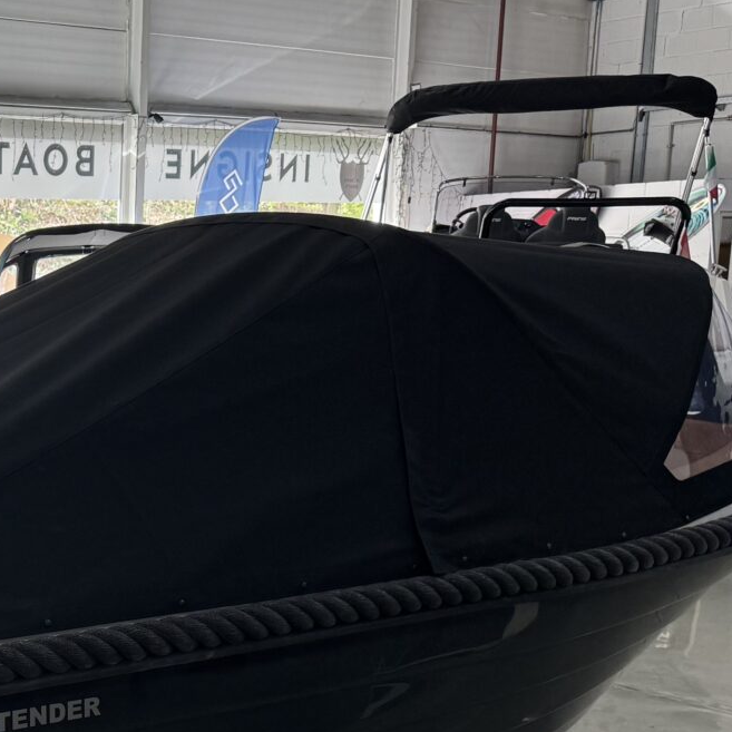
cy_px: 602
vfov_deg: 27.1
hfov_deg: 25.1
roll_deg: +0.8
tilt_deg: -11.7
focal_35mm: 62
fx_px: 1483
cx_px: -139
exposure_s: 1/100
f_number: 1.78
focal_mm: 6.76
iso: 125
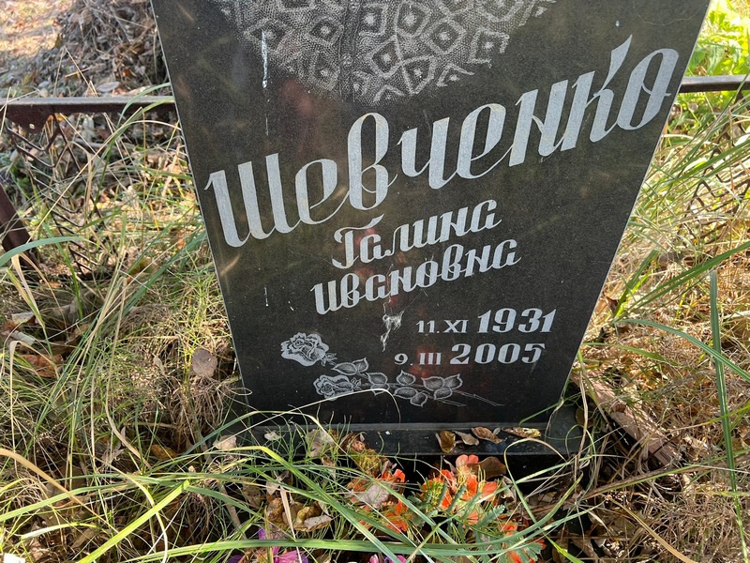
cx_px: 375
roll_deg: -0.2
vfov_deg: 53.1
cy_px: 282
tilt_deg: -33.6
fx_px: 563
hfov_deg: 67.3
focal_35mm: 26
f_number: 1.5
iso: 40
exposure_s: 1/121
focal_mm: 5.7
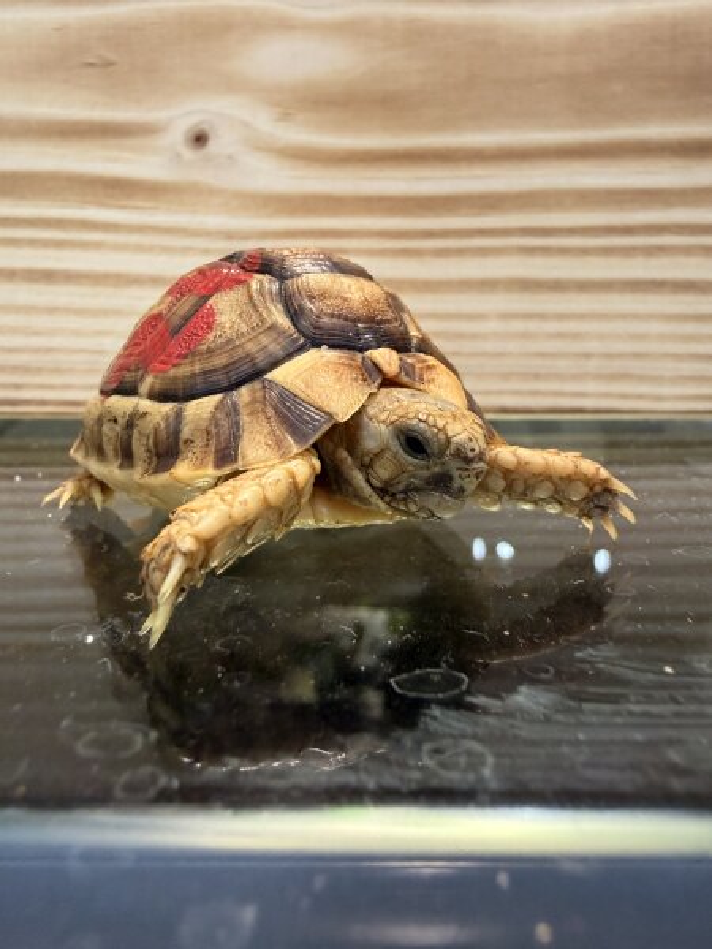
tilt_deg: -9.5
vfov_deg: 71.6
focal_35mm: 24
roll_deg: +0.3
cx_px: 356
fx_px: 658
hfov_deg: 56.8
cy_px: 474
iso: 500
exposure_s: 1/156
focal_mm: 2.22
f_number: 2.2
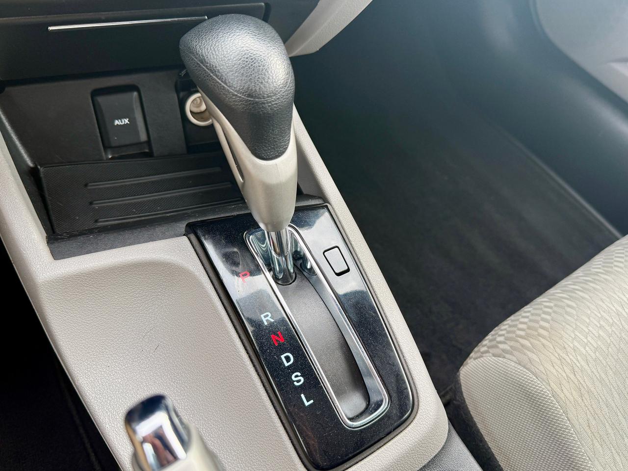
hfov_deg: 71.6
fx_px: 435
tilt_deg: -51.3
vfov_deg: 56.8
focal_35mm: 24
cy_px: 236
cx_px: 314
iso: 125
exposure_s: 1/121
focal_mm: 6.76
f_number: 1.78
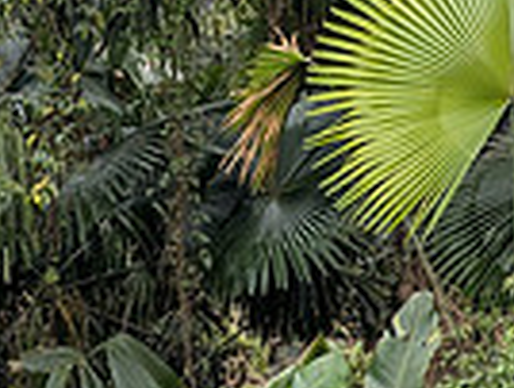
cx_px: 460
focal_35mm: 104
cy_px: 75
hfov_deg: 18.6
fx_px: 1547
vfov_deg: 14.2
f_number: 1.68
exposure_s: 1/506
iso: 20
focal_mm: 6.9
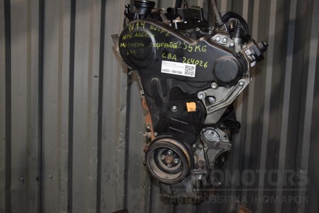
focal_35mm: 33
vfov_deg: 40.0
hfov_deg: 57.2
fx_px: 292
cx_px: 160
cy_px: 106
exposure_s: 1/60
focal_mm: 22
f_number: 5
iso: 800
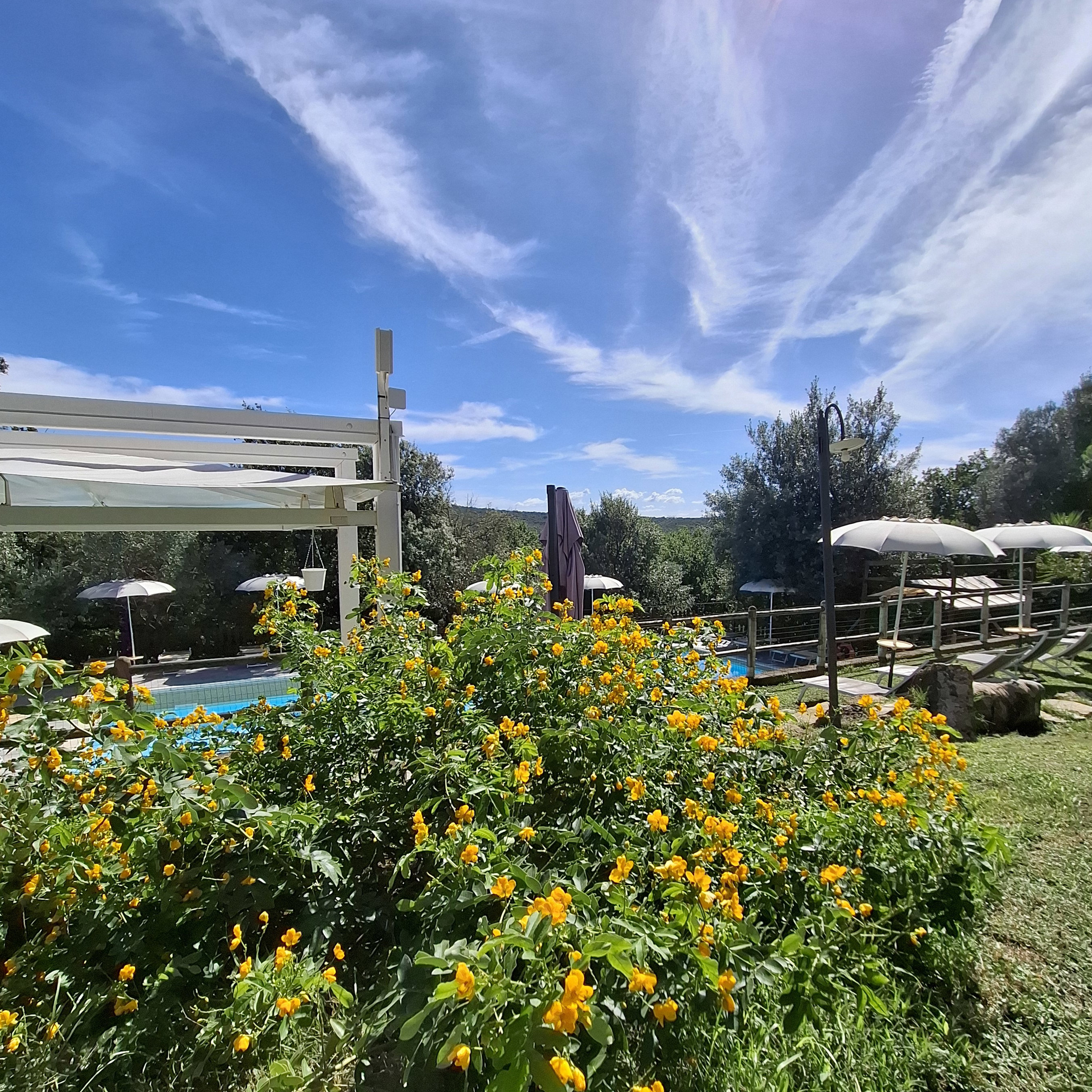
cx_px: 570
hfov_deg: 83.9
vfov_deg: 83.7
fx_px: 607
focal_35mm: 17
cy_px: 598
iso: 40
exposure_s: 1/1931
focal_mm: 1.74
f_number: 2.2
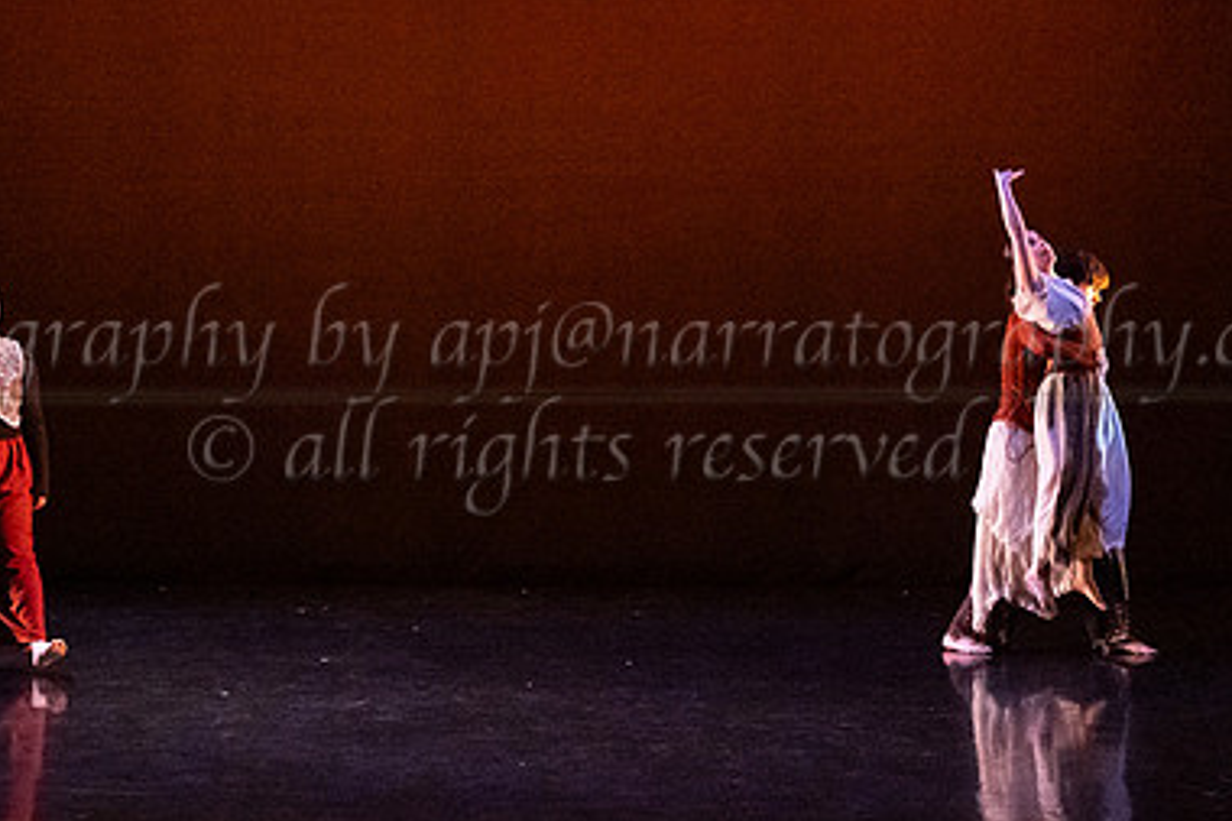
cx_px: 602
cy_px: 408
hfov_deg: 27.4
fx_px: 2531
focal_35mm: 74
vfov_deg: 18.4
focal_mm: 40
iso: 4000
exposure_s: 1/400
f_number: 4
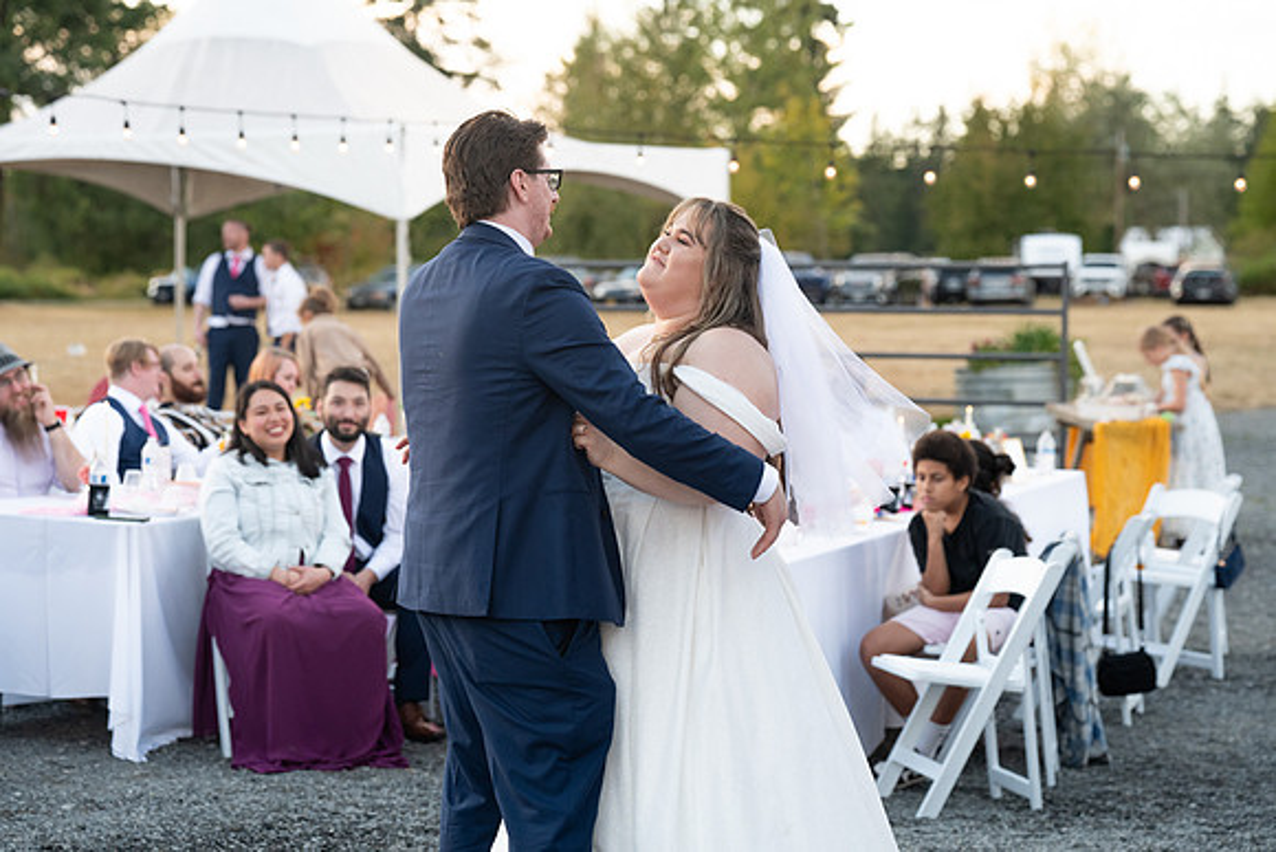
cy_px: 426
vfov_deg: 16.3
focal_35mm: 84
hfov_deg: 24.2
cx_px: 638
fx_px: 2978
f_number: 4
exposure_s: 1/500
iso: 1600
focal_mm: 84
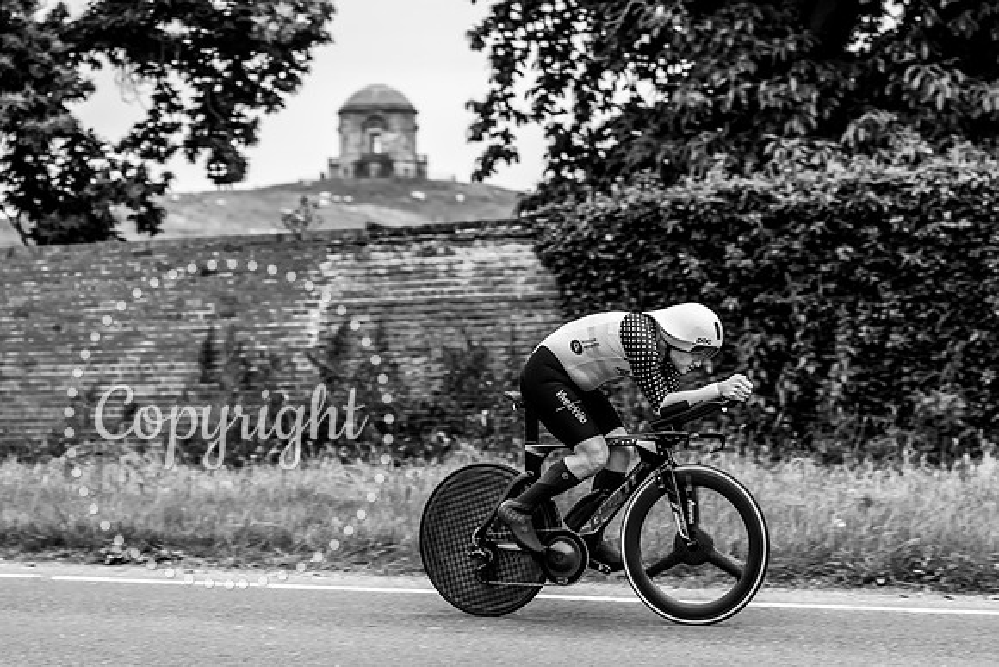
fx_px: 2220
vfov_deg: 17.1
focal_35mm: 80
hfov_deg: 25.4
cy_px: 334
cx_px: 500
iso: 1000
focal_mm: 80
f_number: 3.2
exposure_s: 1/640
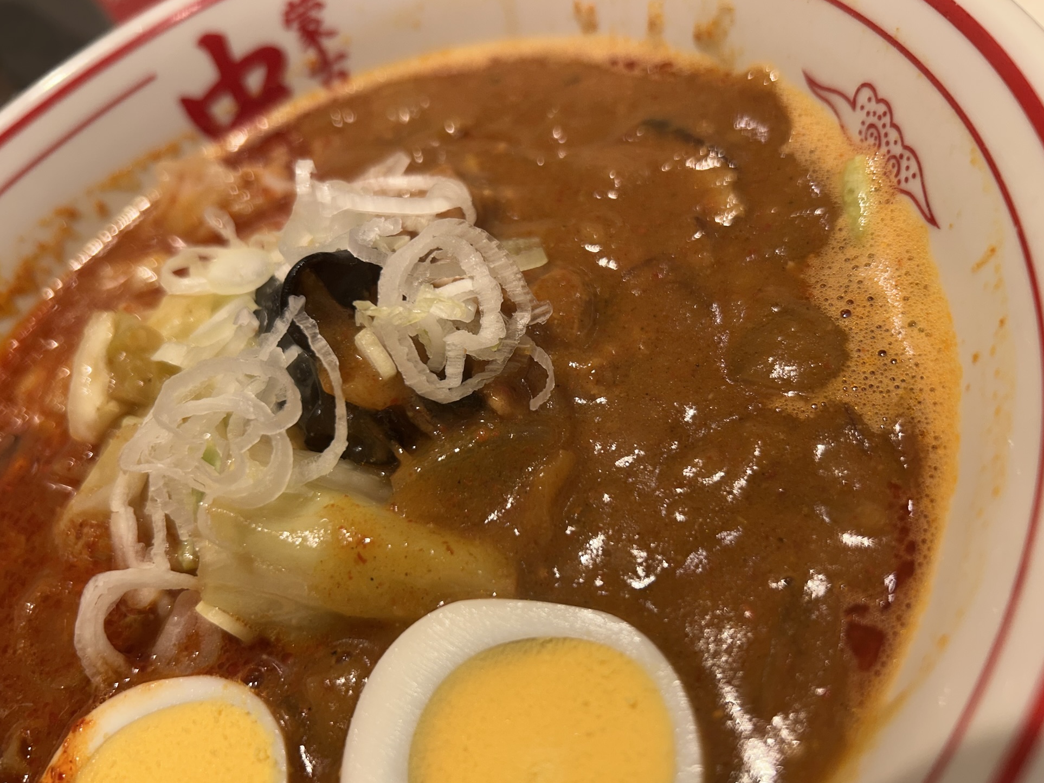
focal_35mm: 27
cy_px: 396
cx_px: 516
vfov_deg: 51.3
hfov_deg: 65.3
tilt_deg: -49.3
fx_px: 814
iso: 50
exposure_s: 1/100
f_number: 1.5
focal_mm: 5.7
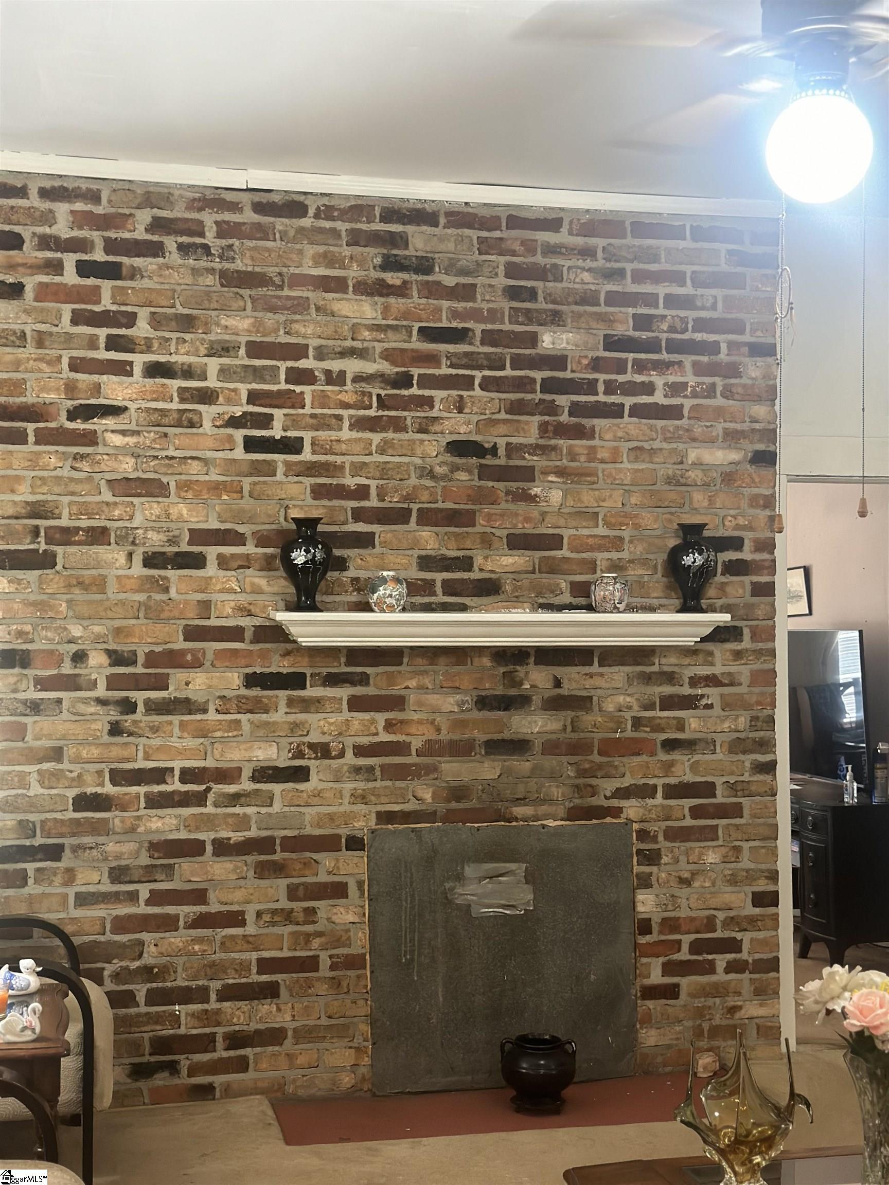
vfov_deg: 39.7
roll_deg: -0.3
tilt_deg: +2.0
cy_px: 592
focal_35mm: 48
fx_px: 1644
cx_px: 444
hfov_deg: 30.3
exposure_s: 1/40
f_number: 1.78
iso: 500
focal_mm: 6.86
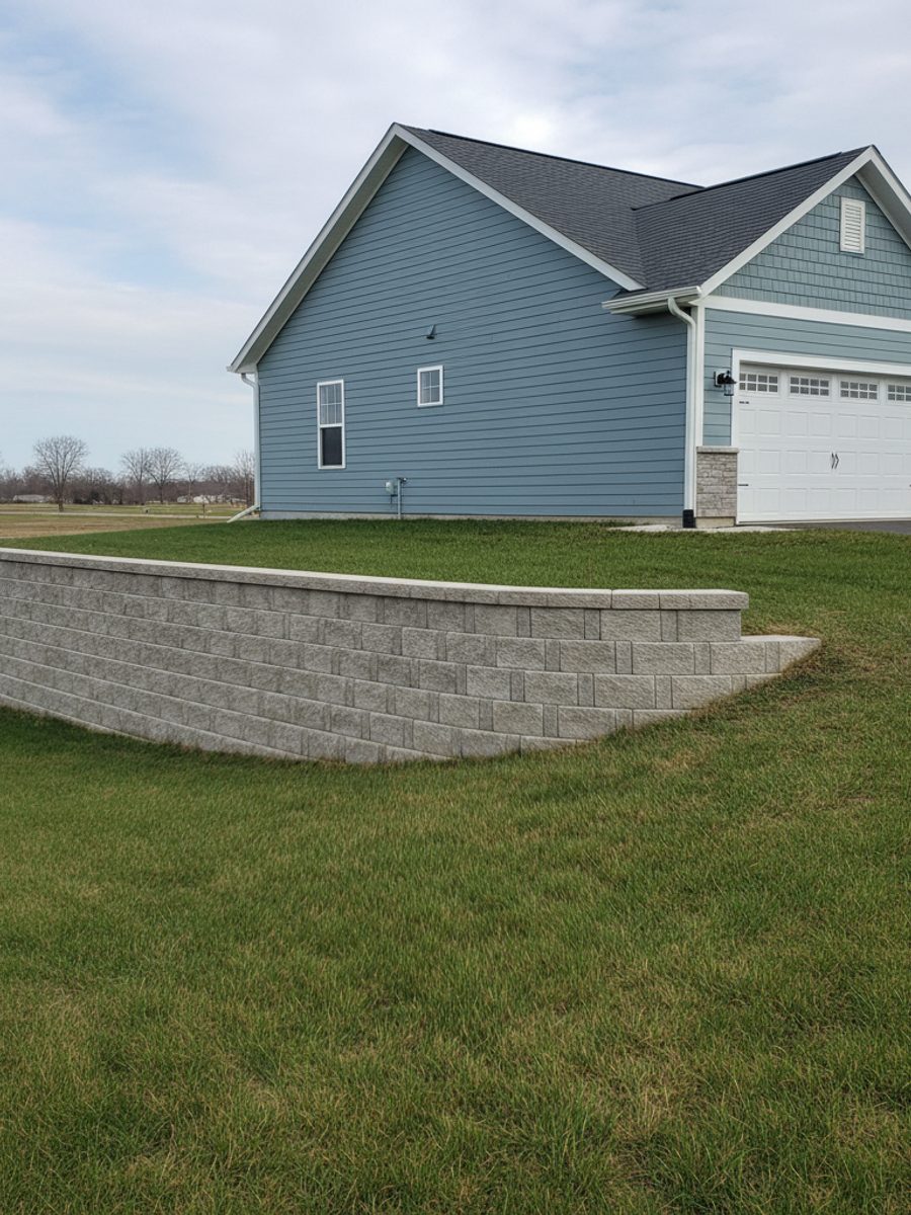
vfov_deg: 71.6
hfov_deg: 56.8
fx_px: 842
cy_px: 608
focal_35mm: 24
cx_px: 456
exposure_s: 1/954
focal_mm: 6.8
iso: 217
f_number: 1.78
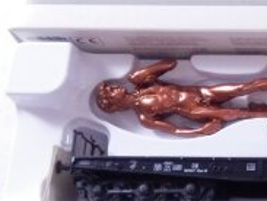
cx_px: 397
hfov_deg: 15.1
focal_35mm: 121
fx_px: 935
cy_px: 25
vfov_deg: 12.2
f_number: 3.6
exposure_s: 1/160
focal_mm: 6.6
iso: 640
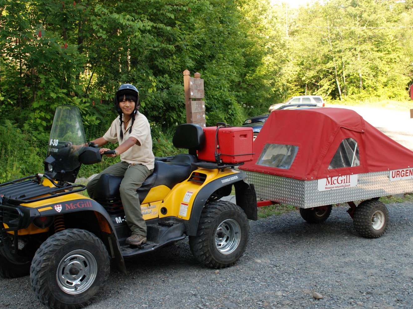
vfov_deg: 31.5
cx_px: 207
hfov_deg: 41.2
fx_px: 549
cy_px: 164
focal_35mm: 46
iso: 400
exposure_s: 1/125
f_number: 5.6
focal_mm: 26
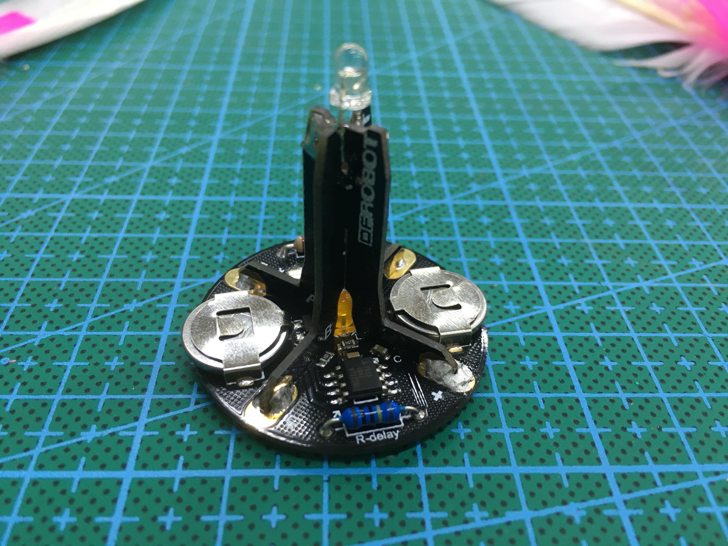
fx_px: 610
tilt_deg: -40.5
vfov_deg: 48.2
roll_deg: -0.5
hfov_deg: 61.7
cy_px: 273
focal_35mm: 29
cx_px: 364
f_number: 2.2
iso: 100
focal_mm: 4.15
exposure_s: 1/33
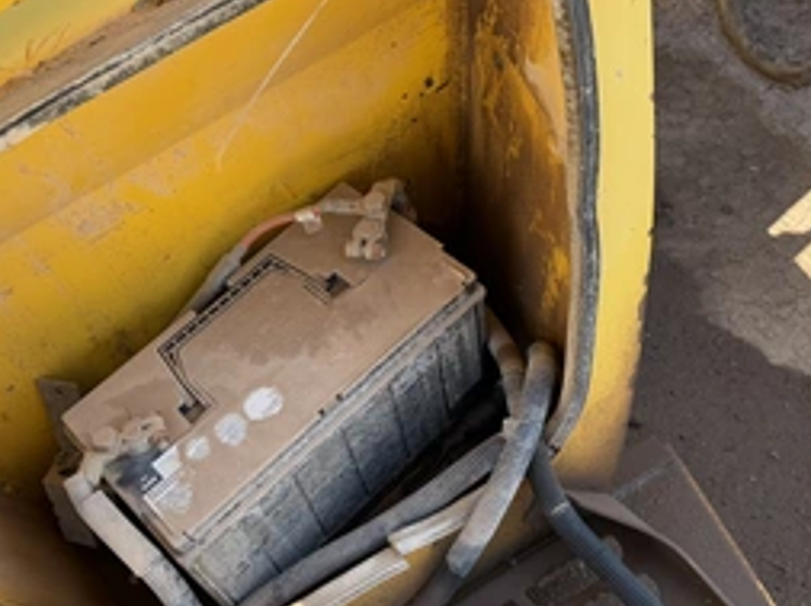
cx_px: 314
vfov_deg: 37.3
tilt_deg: -52.8
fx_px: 889
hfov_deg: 48.7
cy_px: 388
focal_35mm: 38
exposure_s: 1/598
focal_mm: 6.76
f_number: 1.78
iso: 100
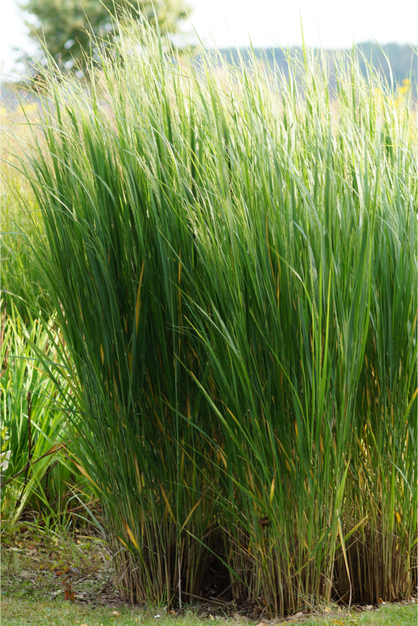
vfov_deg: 13.7
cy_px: 313
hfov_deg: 9.1
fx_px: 2612
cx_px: 209
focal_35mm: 150
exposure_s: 1/160
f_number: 4
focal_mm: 100
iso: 160
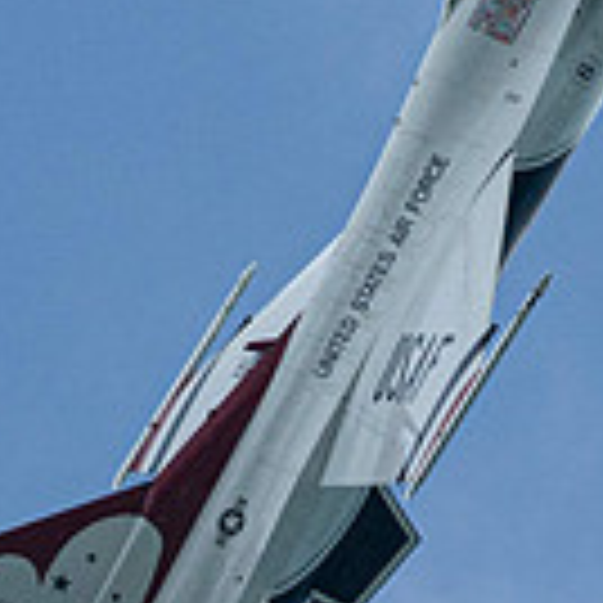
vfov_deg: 0.7
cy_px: -135
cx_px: 1656
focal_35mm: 2589
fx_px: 51024
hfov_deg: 0.7
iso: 640
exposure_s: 1/1250
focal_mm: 400
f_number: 14
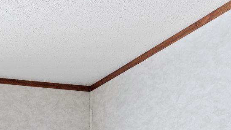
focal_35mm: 65
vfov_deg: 15.0
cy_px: 262
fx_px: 398
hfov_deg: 21.5
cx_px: -182
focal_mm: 17
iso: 320
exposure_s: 1/6
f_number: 8
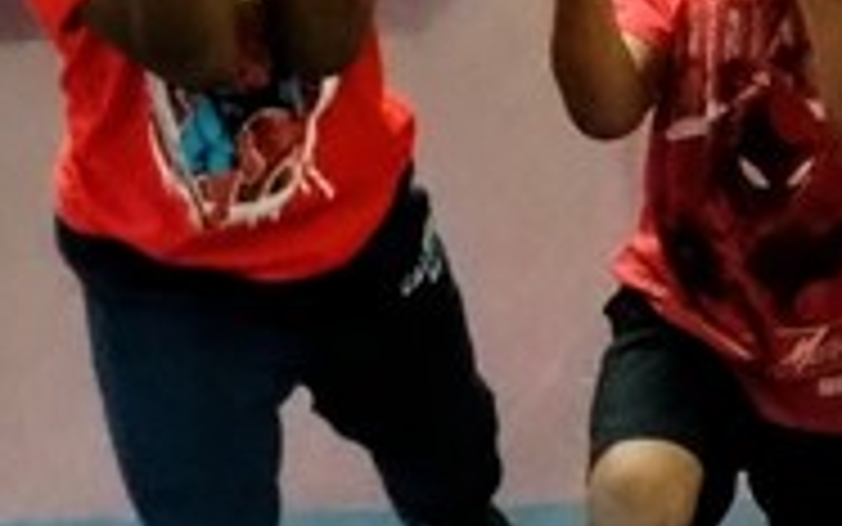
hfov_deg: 10.7
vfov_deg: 8.0
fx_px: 3742
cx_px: 2107
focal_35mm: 163
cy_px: -146
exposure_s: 1/30
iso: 1559
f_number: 1.8
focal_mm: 4.27
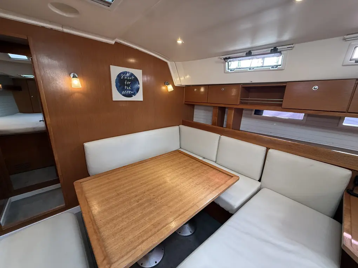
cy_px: 134
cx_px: 179
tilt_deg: -15.3
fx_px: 145
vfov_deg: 85.7
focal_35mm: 14
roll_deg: -1.5
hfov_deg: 102.1
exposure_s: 1/99
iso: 250
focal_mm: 2.22
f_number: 2.2
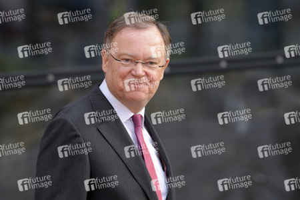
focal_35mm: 300
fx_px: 2500
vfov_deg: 4.6
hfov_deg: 6.9
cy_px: 100
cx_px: 150
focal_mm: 200
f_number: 4
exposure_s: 1/400
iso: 320
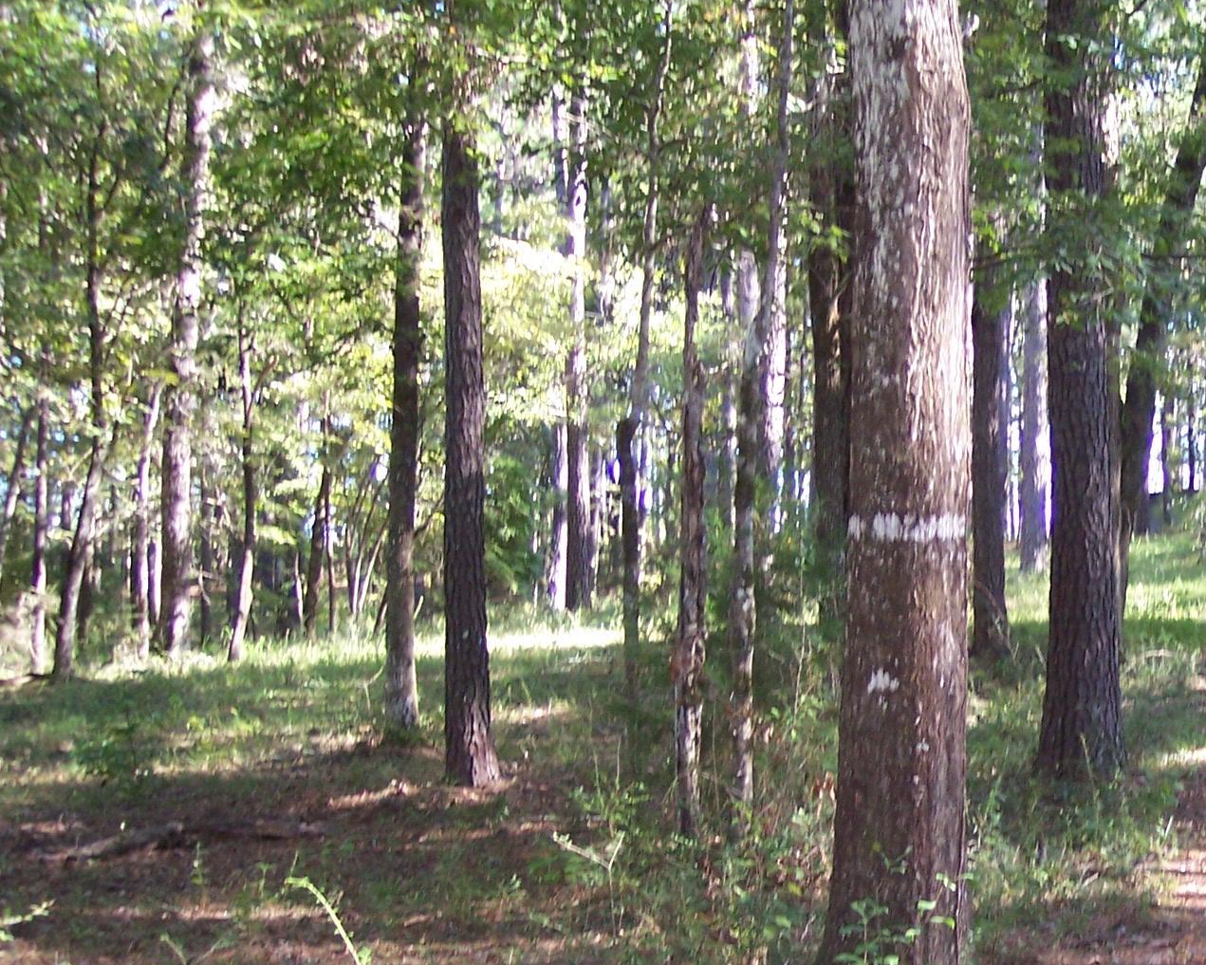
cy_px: 696
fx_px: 2463
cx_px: 1078
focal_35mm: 69
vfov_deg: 22.0
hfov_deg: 26.6
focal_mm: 8
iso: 140
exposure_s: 1/60
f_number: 2.8
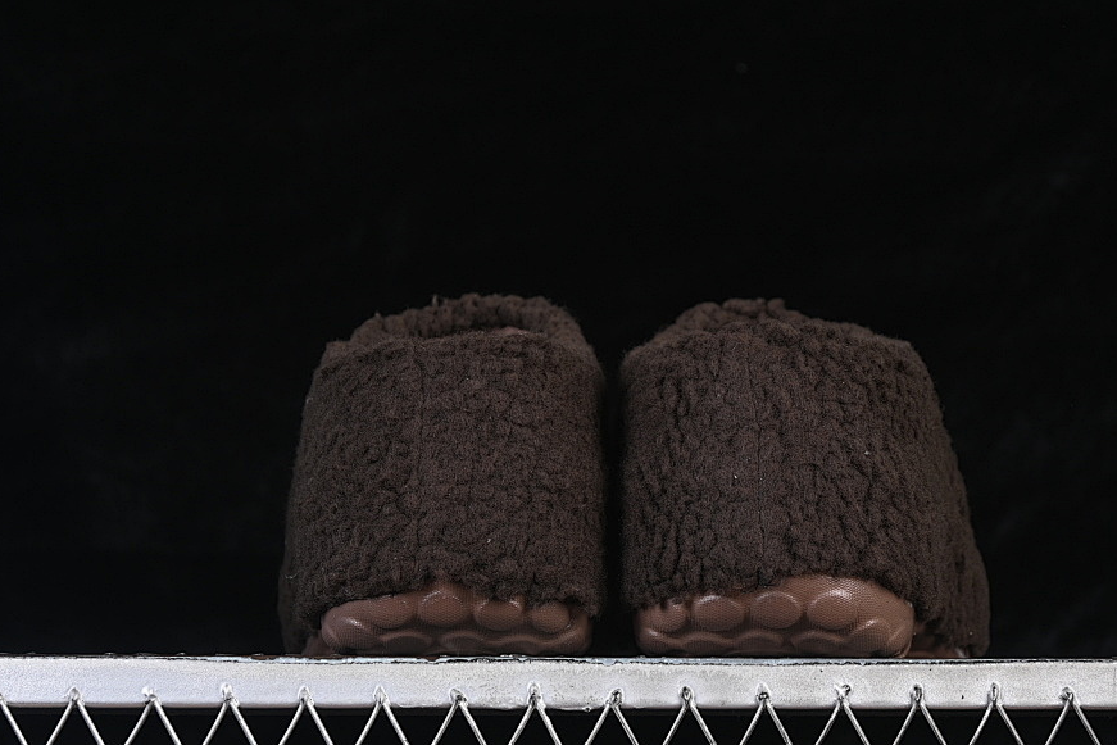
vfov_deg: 14.7
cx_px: 634
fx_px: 2886
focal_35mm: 93
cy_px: 368
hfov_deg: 21.9
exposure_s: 1/60
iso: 160
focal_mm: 50
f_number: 6.3
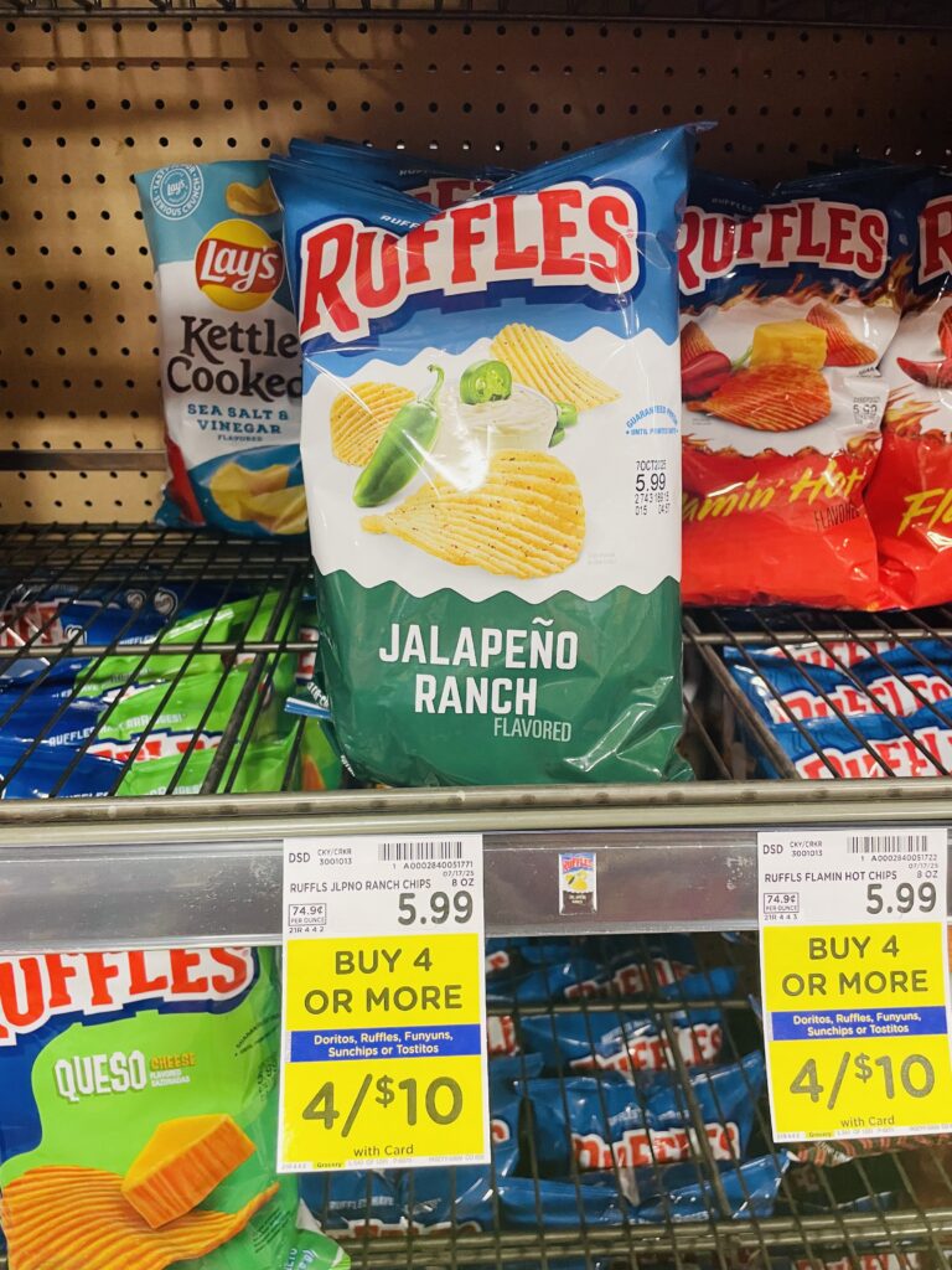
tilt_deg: -26.0
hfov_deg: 53.1
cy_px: 635
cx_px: 476
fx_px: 953
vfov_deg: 67.3
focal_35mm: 26
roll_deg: -0.4
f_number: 1.6
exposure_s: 1/60
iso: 125
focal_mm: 4.2
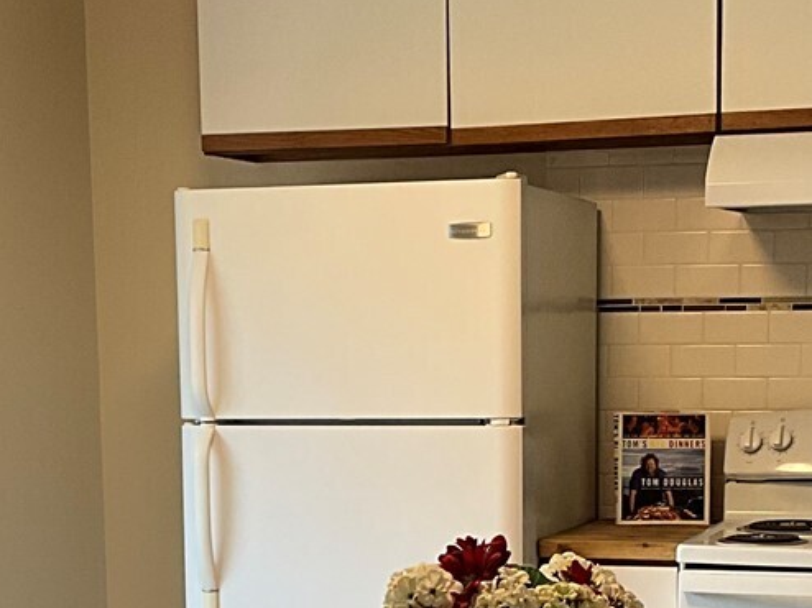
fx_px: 2204
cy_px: 661
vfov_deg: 15.3
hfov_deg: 20.9
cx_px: 408
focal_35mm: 94
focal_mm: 3
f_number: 1.8
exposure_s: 1/120
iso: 50
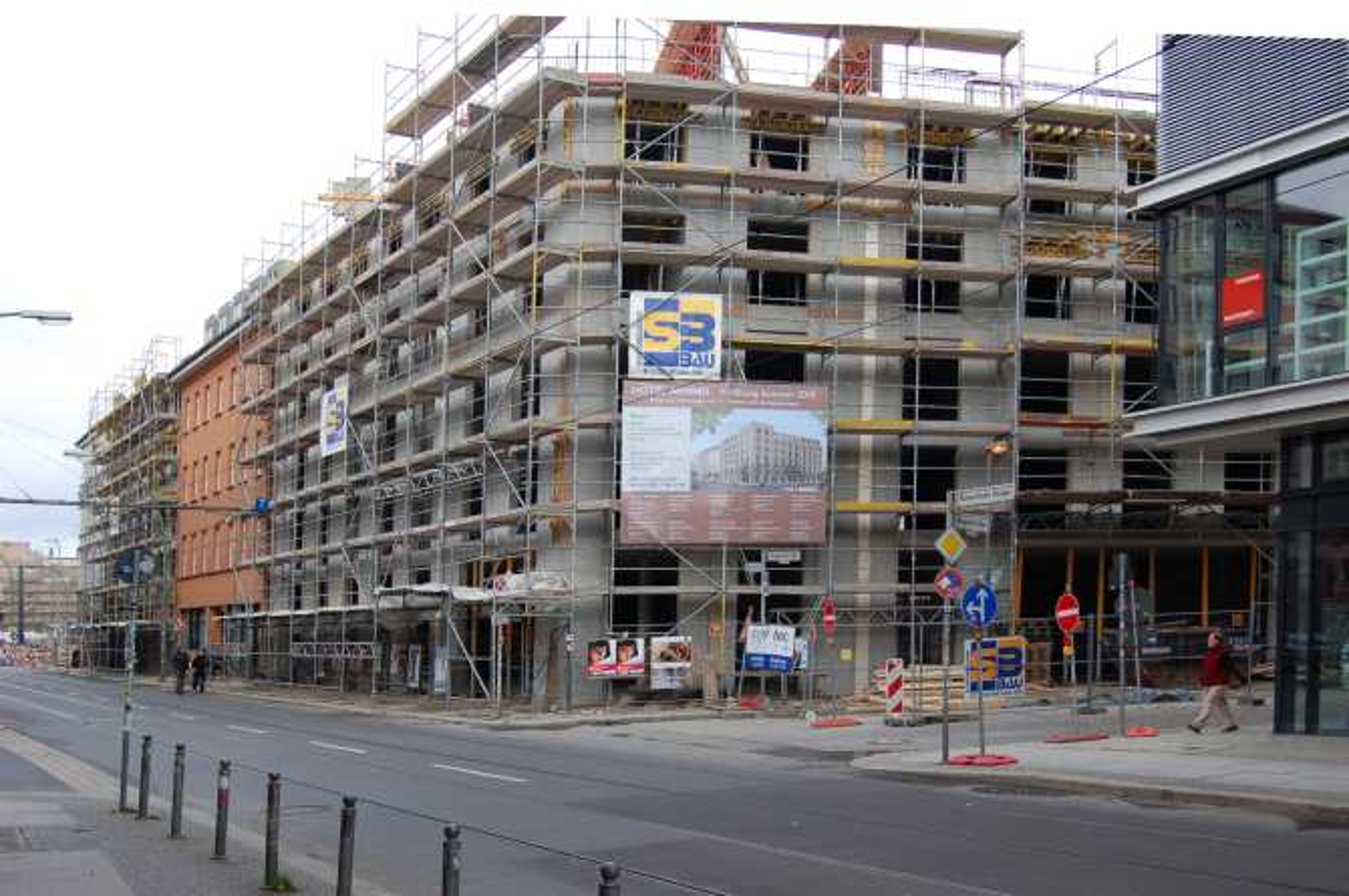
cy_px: 448
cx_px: 674
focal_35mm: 36
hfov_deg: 53.2
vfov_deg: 36.8
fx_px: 1347
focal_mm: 24
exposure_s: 1/125
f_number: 5.6
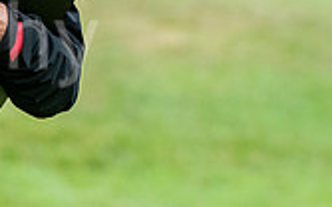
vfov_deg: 1.2
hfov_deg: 2.0
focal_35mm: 1061
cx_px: -155
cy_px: -57
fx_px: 9590
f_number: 5
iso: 800
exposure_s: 1/1000
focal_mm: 200
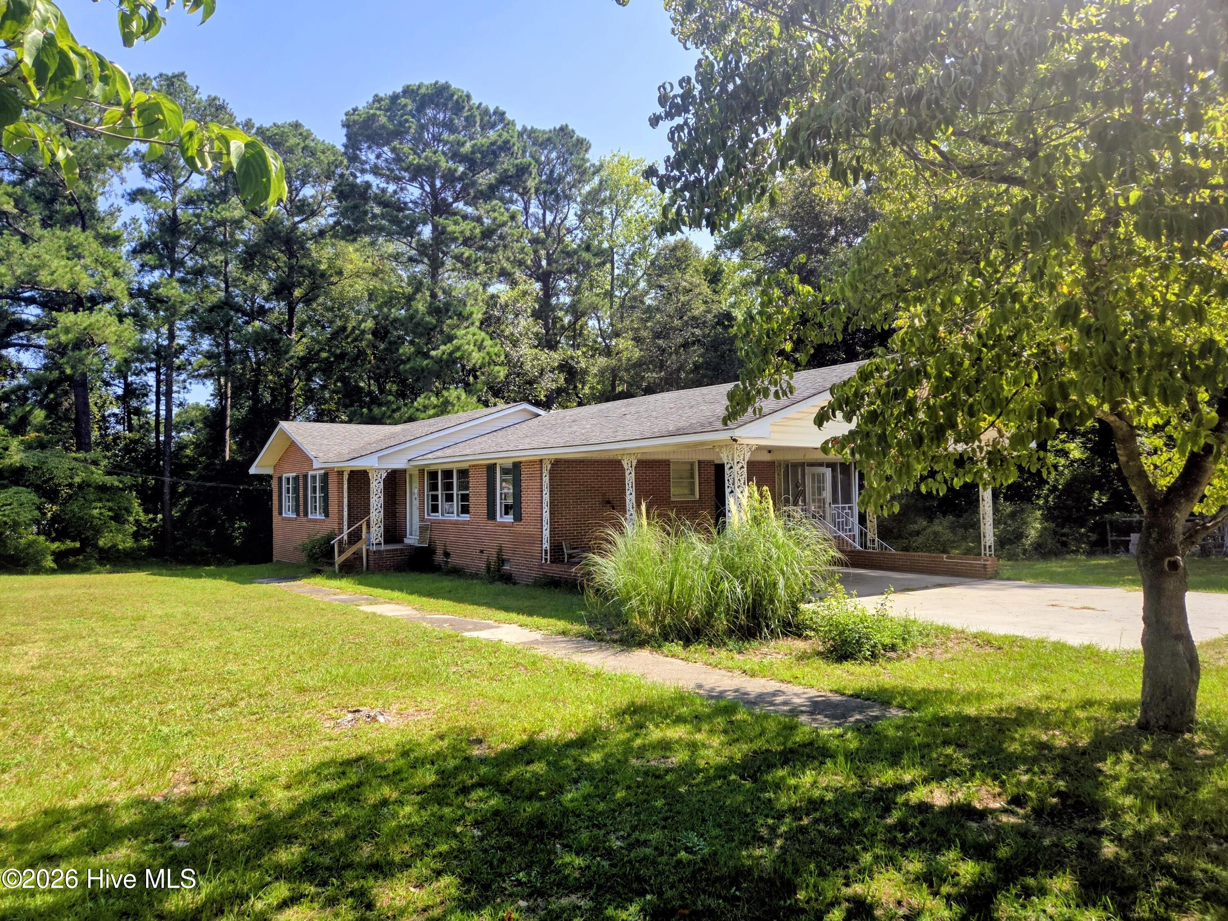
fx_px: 816
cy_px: 460
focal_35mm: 23
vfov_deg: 58.9
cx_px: 614
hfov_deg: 73.9
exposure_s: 1/2600
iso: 80
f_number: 1.8
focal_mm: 5.4
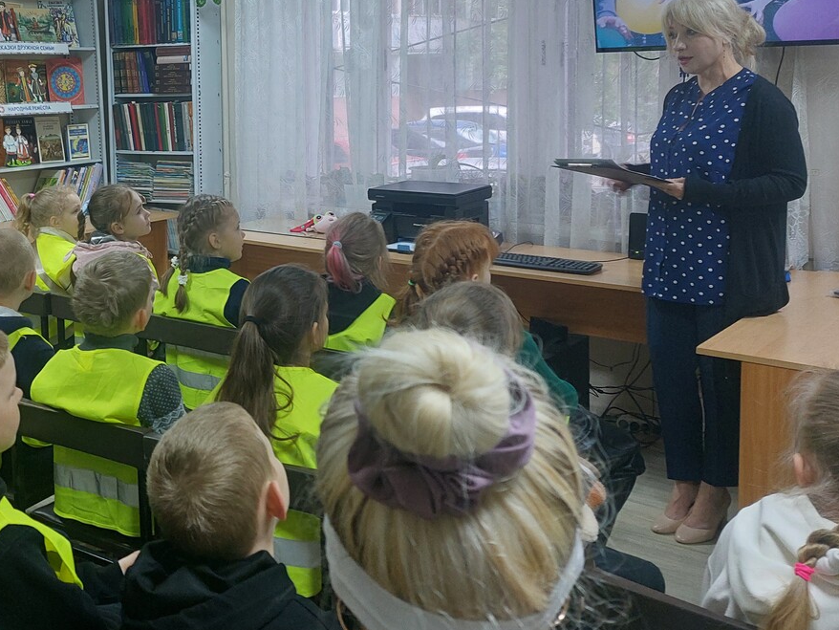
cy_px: 180
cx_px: 201
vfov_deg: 34.6
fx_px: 994
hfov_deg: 44.1
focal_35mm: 41
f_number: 1.8
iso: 100
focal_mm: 5.23
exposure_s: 1/50
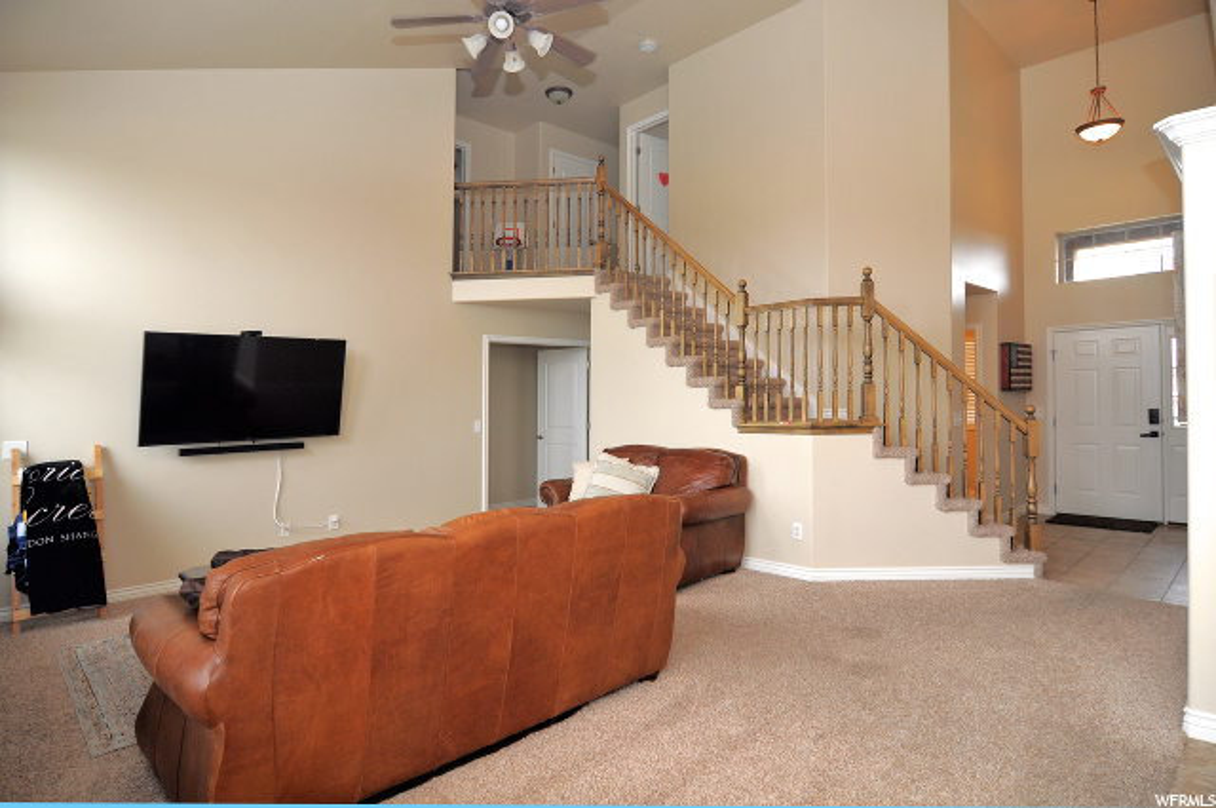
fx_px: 607
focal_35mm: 18
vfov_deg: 67.2
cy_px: 404
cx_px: 608
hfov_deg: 90.1
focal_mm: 12
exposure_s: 1/60
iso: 200
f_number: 4
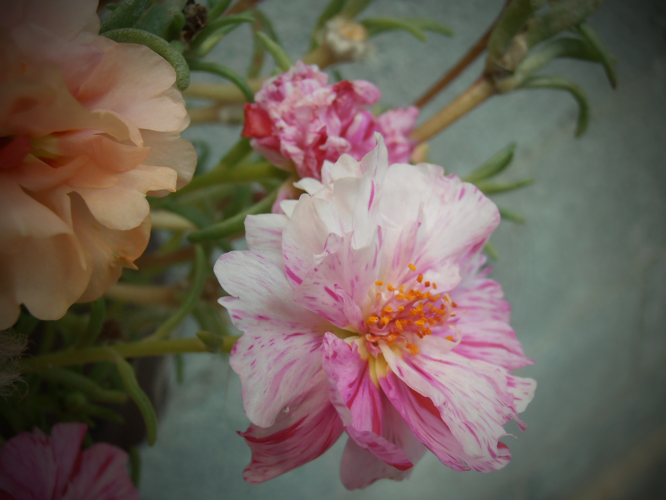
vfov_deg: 36.8
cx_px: 326
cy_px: 258
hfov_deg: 47.9
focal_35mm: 39
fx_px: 750
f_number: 3.9
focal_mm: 6.61
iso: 80
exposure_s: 1/160
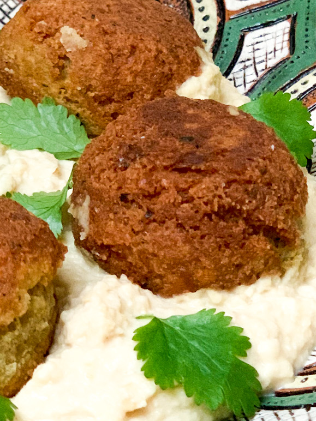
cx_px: 266
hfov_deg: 10.7
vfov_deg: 14.3
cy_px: 175
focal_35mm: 138
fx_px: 1680
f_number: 2.4
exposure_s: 1/60
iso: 250
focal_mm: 6
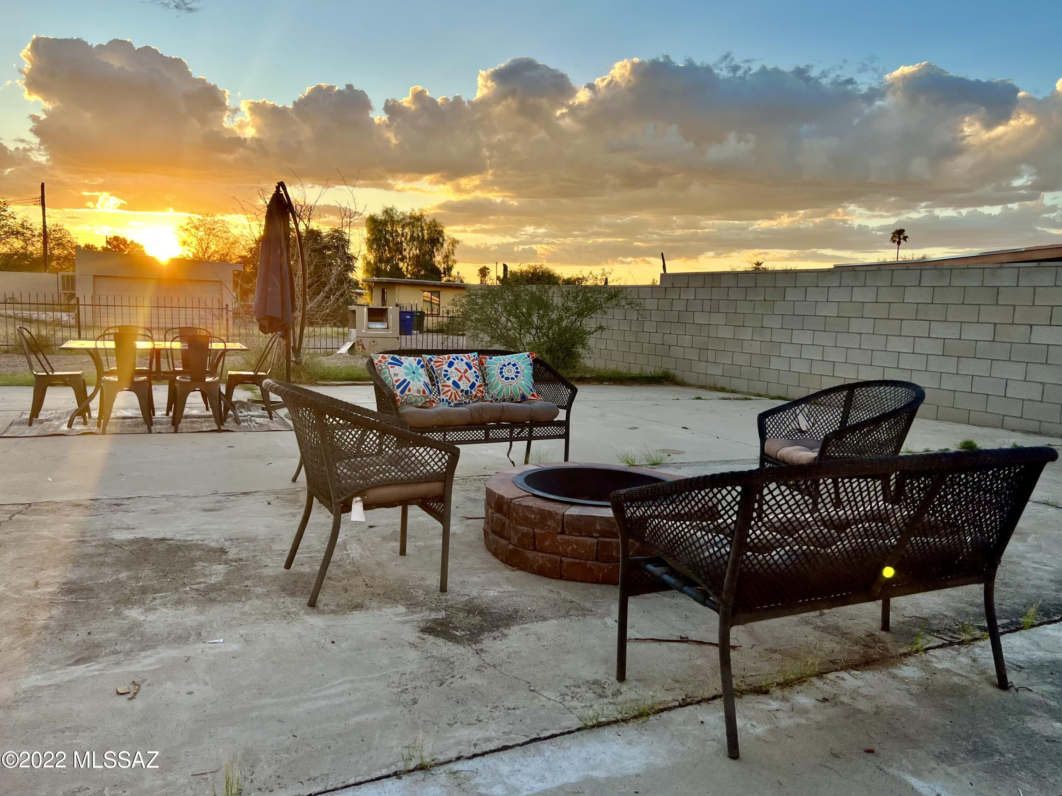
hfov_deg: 67.3
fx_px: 798
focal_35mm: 26
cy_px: 398
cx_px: 531
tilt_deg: -5.9
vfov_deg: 53.1
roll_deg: +0.9
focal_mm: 5.7
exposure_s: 1/674
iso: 50
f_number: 1.5
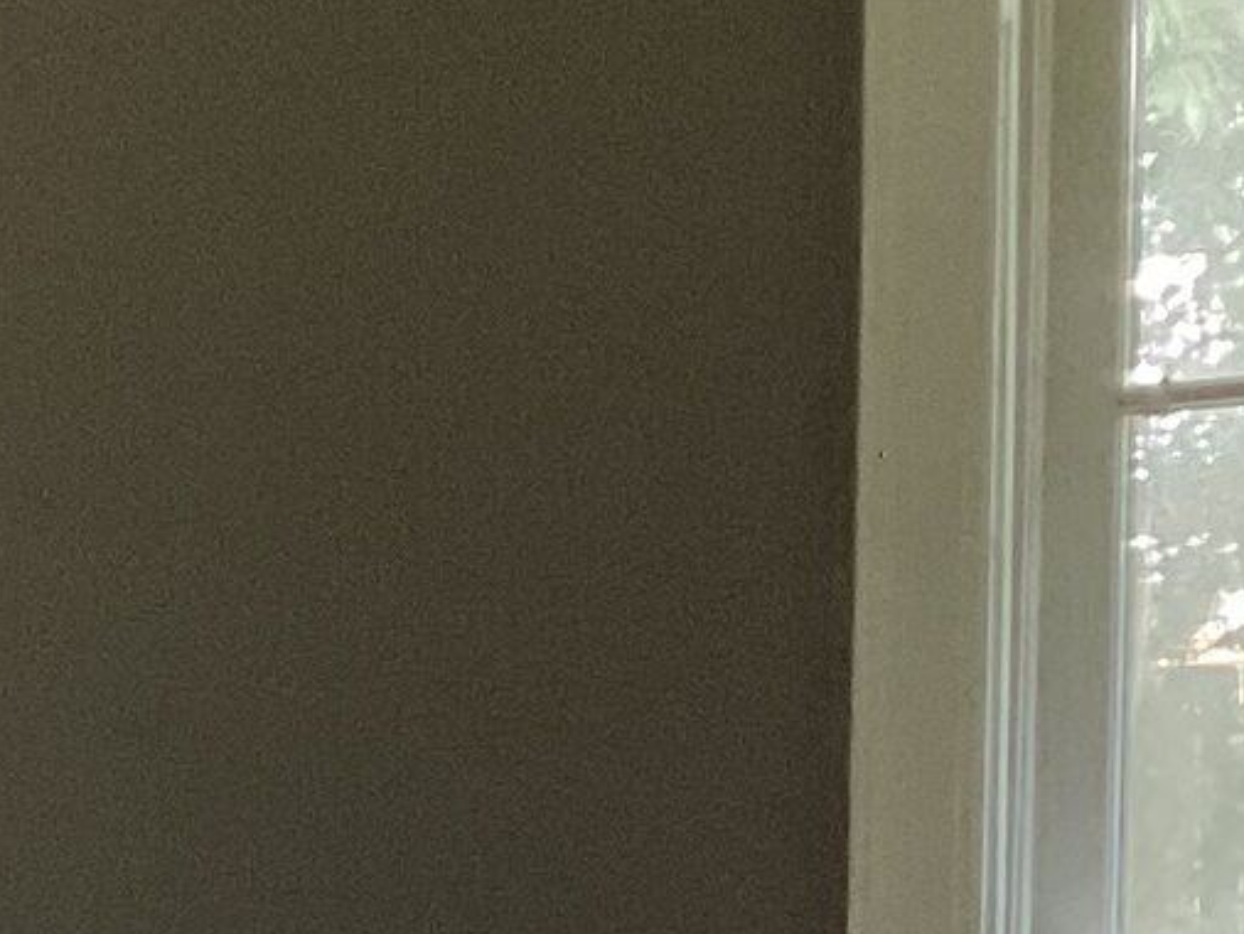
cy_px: 1861
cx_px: -2068
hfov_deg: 9.5
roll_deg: +1.5
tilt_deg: -6.9
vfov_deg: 8.1
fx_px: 6328
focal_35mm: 176
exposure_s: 1/60
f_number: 1.8
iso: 160
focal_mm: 3
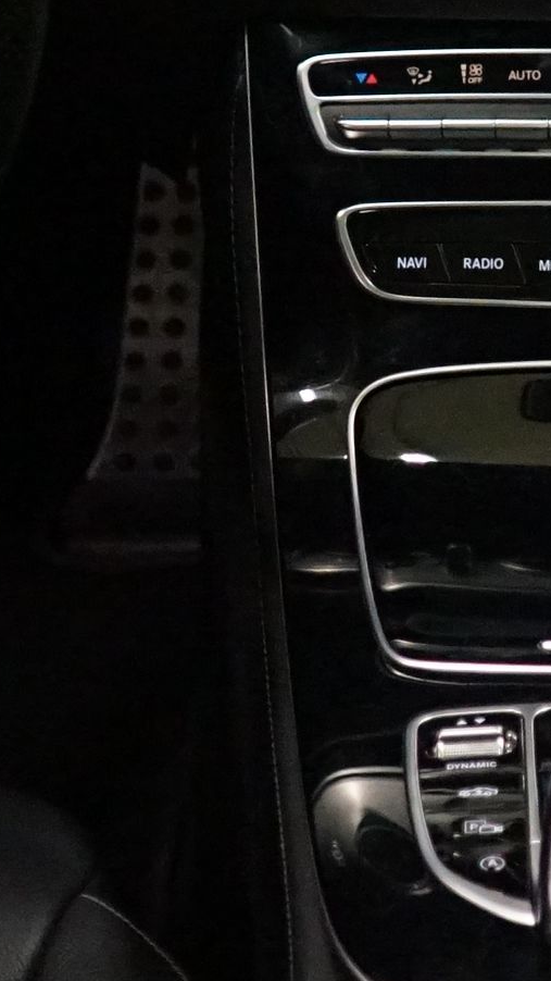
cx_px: 679
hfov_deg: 9.3
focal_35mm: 128
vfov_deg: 16.7
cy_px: 363
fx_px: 3327
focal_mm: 28
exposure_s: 1/50
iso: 6400
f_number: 3.5
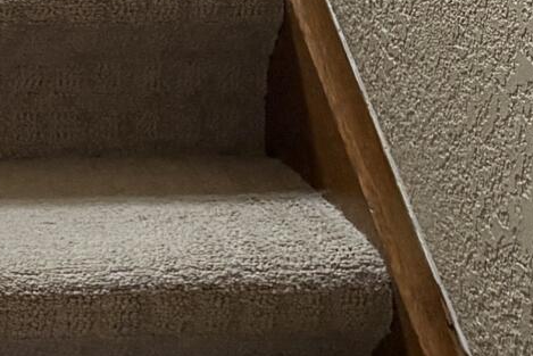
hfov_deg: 11.5
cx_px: -223
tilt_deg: +3.3
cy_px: -792
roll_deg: -0.4
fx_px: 2562
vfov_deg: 7.0
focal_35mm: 173
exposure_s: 1/60
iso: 160
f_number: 1.6
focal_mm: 5.96
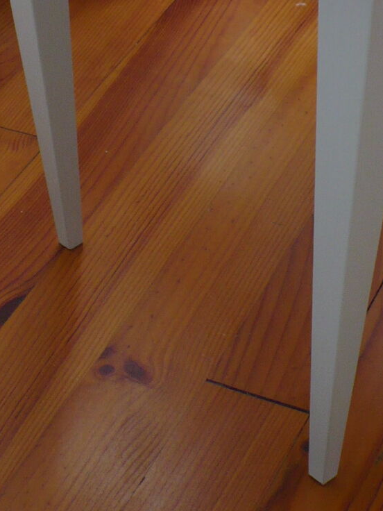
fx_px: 1519
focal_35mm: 103
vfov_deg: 18.6
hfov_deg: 14.3
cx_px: 282
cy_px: 17
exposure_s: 1/40
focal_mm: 6.1
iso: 100
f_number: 2.8
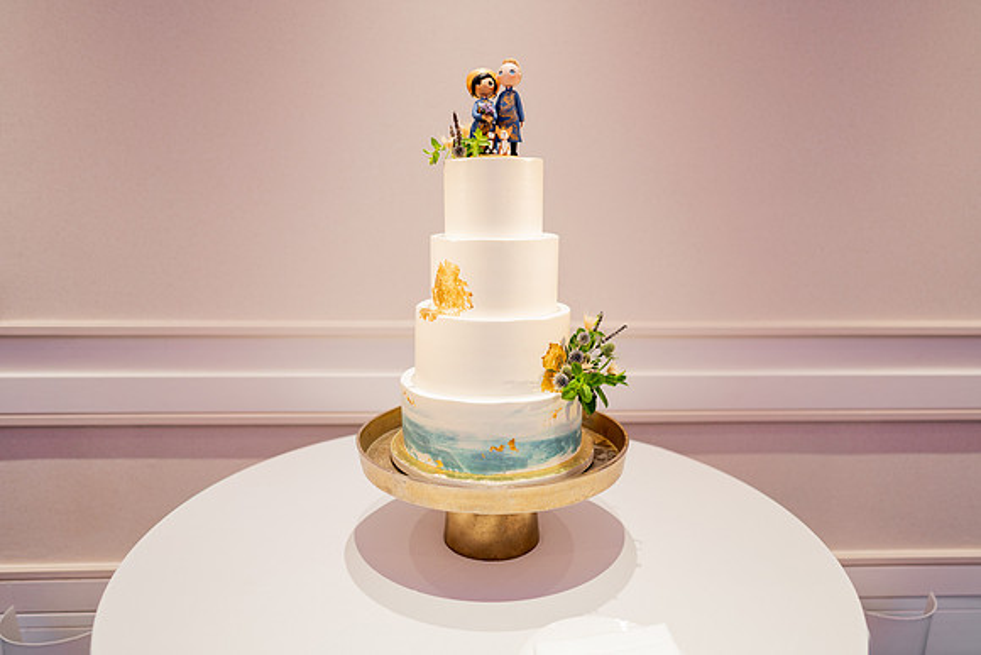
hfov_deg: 73.7
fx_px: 654
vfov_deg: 53.2
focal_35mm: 24
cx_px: 490
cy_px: 328
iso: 160
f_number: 1.4
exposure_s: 1/100
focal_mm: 24
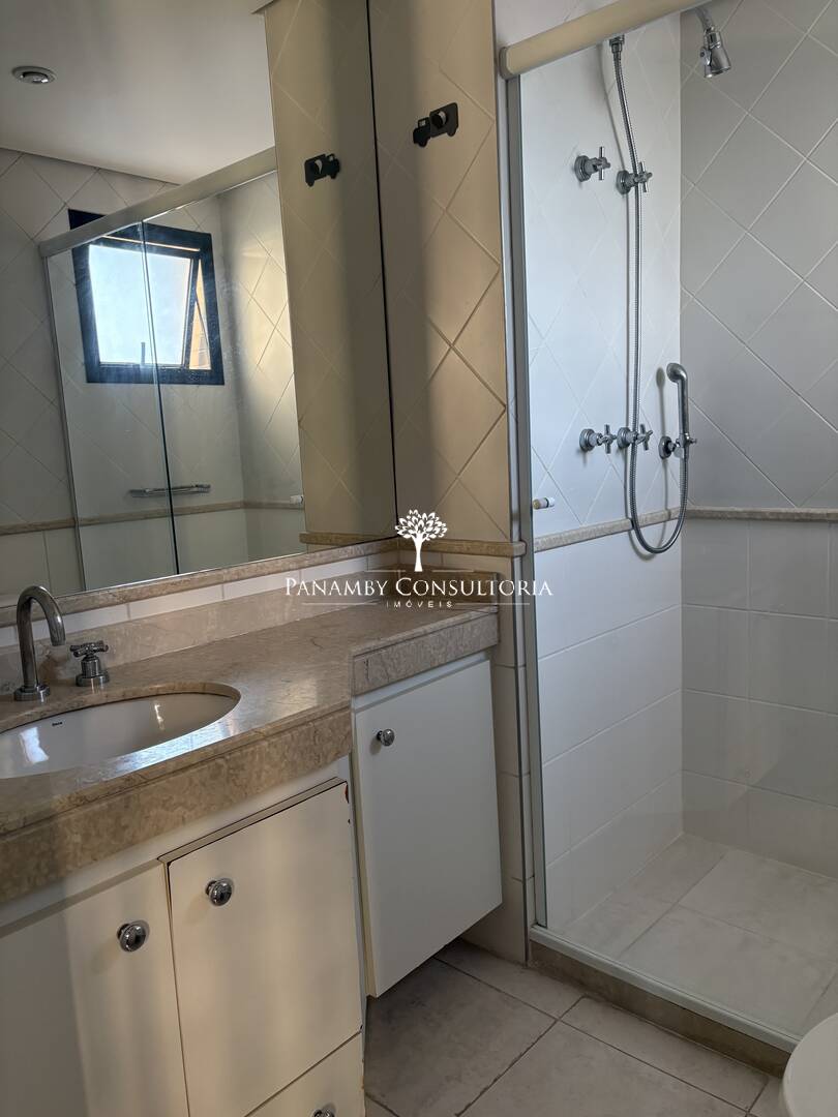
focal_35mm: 26
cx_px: 419
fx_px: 839
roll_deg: +2.0
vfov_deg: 67.3
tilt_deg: -6.5
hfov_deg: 53.1
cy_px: 558
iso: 160
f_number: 1.6
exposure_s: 1/60
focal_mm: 5.96
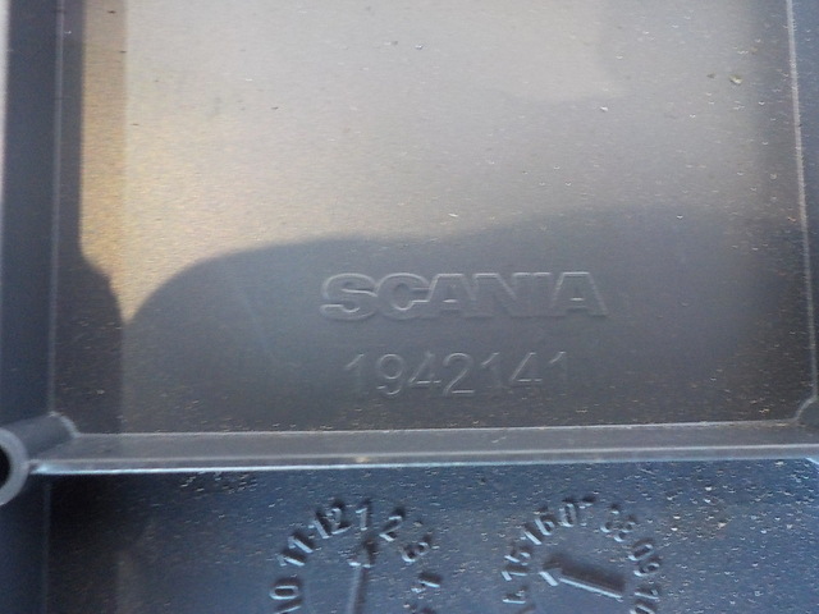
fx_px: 710
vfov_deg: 46.8
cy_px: 307
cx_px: 410
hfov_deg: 60.0
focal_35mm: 30
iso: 400
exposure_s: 1/13
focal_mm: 4.1
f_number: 3.3
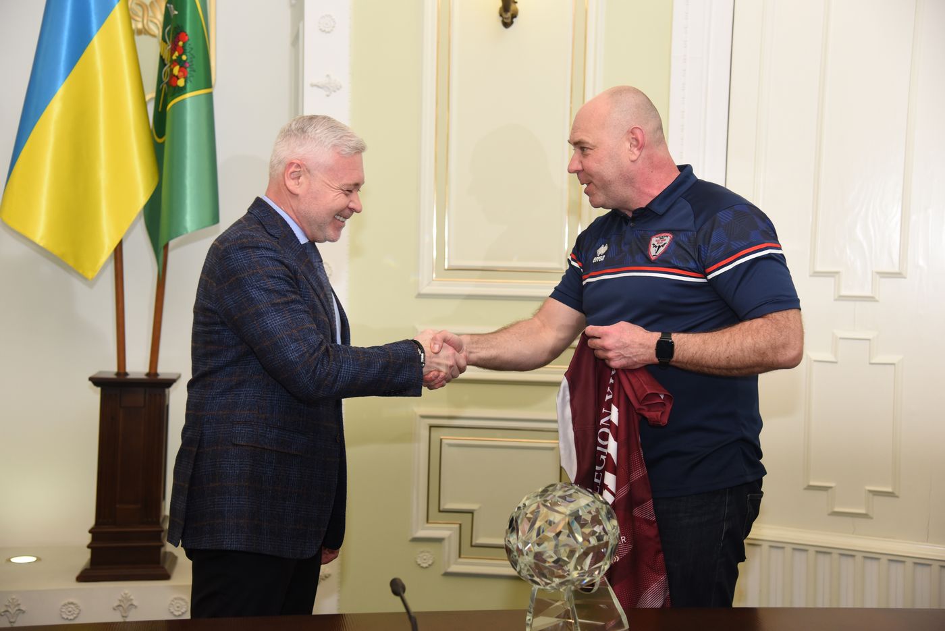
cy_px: 316
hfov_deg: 39.6
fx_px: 1313
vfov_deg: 27.0
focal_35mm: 50
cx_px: 472
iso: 1000
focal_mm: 50
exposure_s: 1/200
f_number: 4
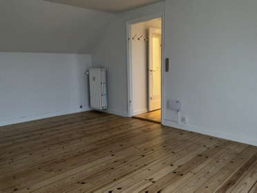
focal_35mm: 29
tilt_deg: -9.0
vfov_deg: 48.3
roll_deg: +1.5
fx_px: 216
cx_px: 128
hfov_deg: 61.6
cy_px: 96
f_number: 1.8
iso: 80
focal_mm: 3
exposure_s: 1/53
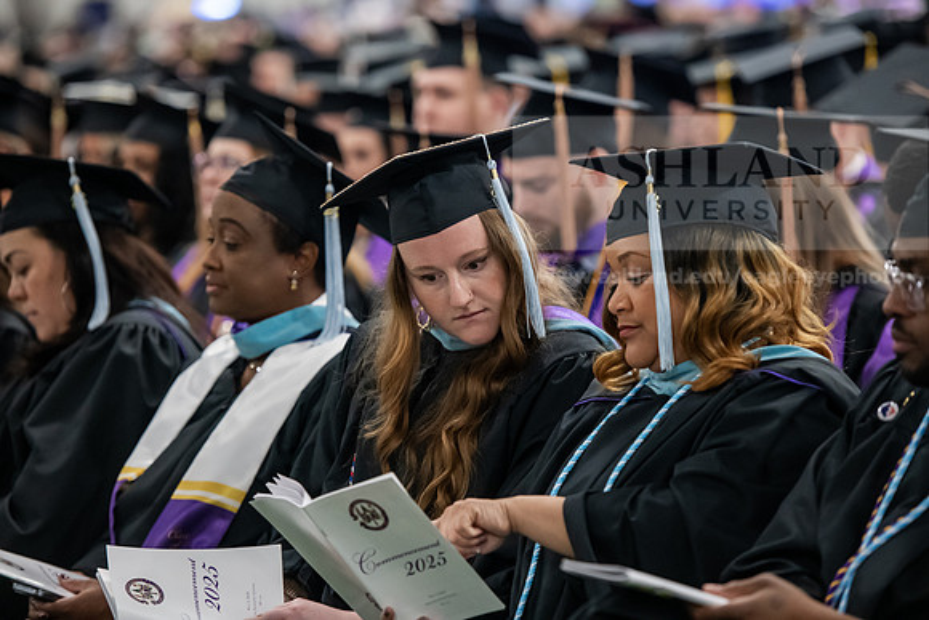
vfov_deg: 8.3
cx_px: 464
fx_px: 4259
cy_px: 310
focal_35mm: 165
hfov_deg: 12.4
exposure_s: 1/200
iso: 4000
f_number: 3.2
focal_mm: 165
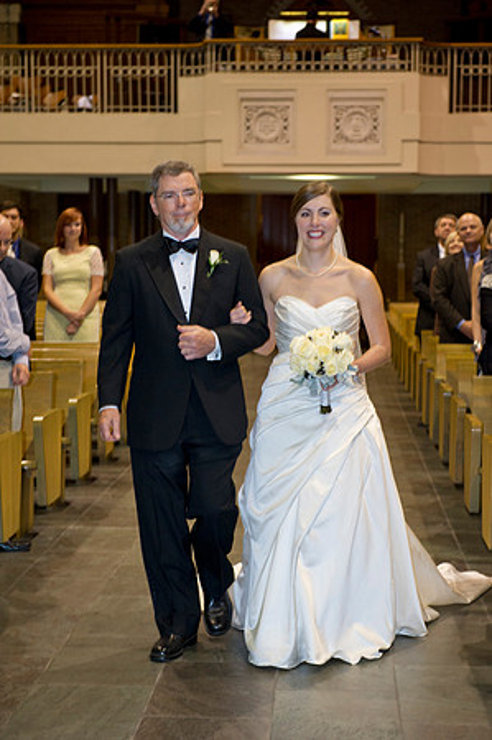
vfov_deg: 28.9
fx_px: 1438
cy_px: 370
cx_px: 246
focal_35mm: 70
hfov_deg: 19.4
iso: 1250
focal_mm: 70
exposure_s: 1/60
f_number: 4
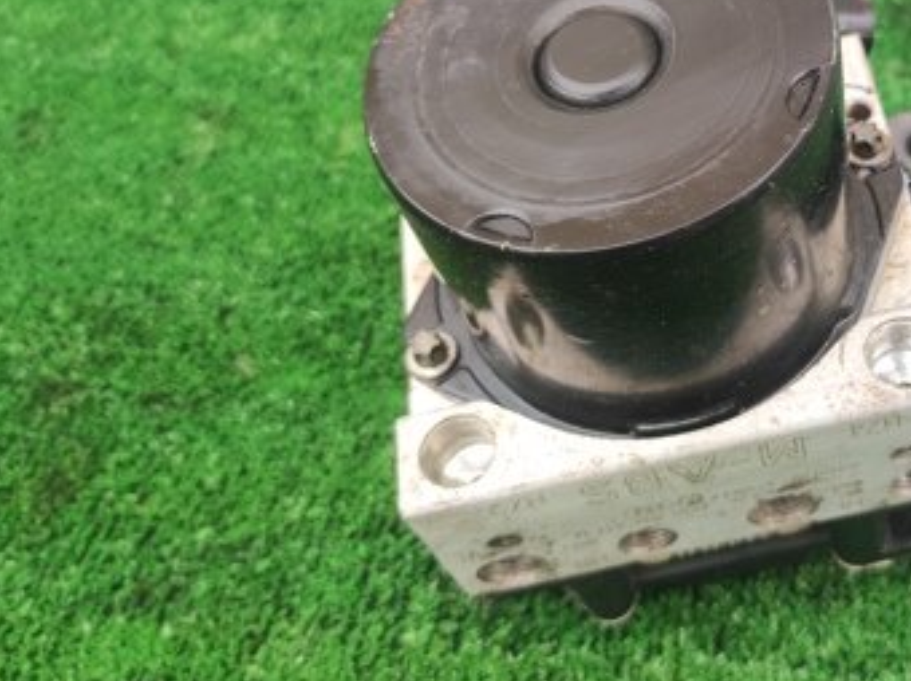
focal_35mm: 47
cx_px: 713
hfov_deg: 39.1
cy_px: 217
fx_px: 1235
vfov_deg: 30.5
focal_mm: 4.7
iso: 310
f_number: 1.79
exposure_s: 1/100
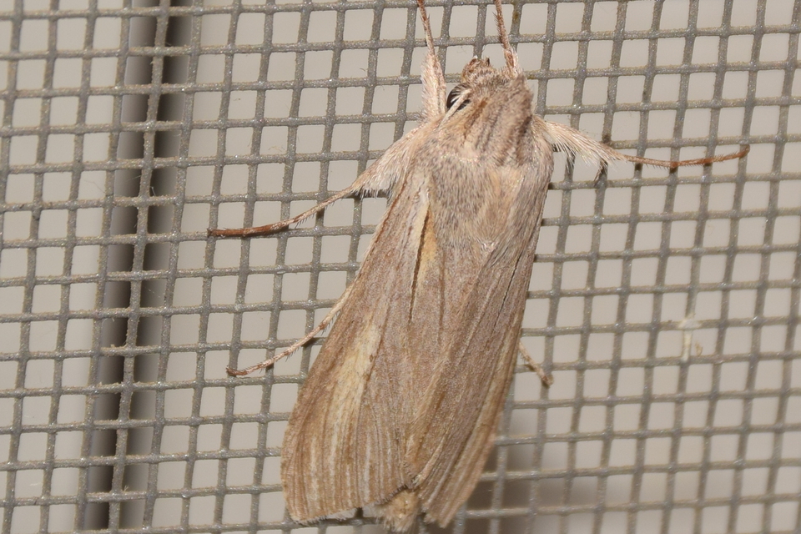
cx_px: 400
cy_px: 267
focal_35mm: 210
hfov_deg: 9.8
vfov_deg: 6.5
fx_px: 4672
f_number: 10
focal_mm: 140
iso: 125
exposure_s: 1/160
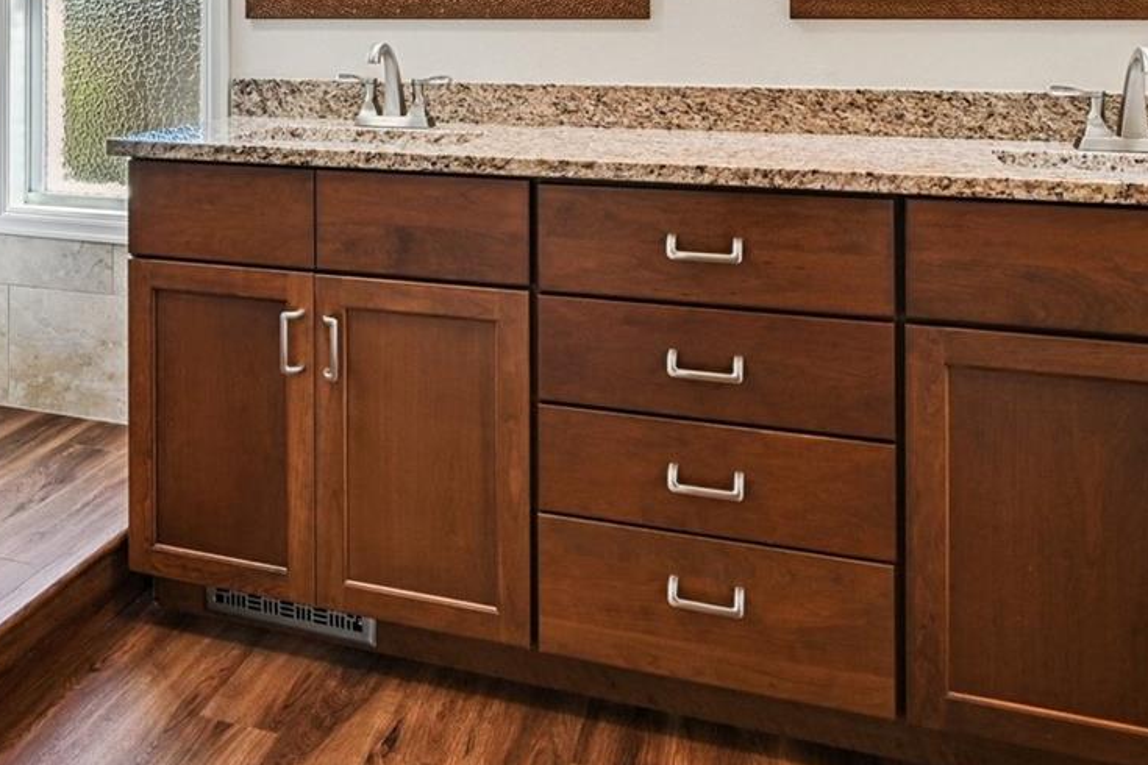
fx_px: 1180
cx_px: 305
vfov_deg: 33.1
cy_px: 11
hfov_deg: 50.0
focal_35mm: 37
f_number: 10
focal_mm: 17
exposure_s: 1/25
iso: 400
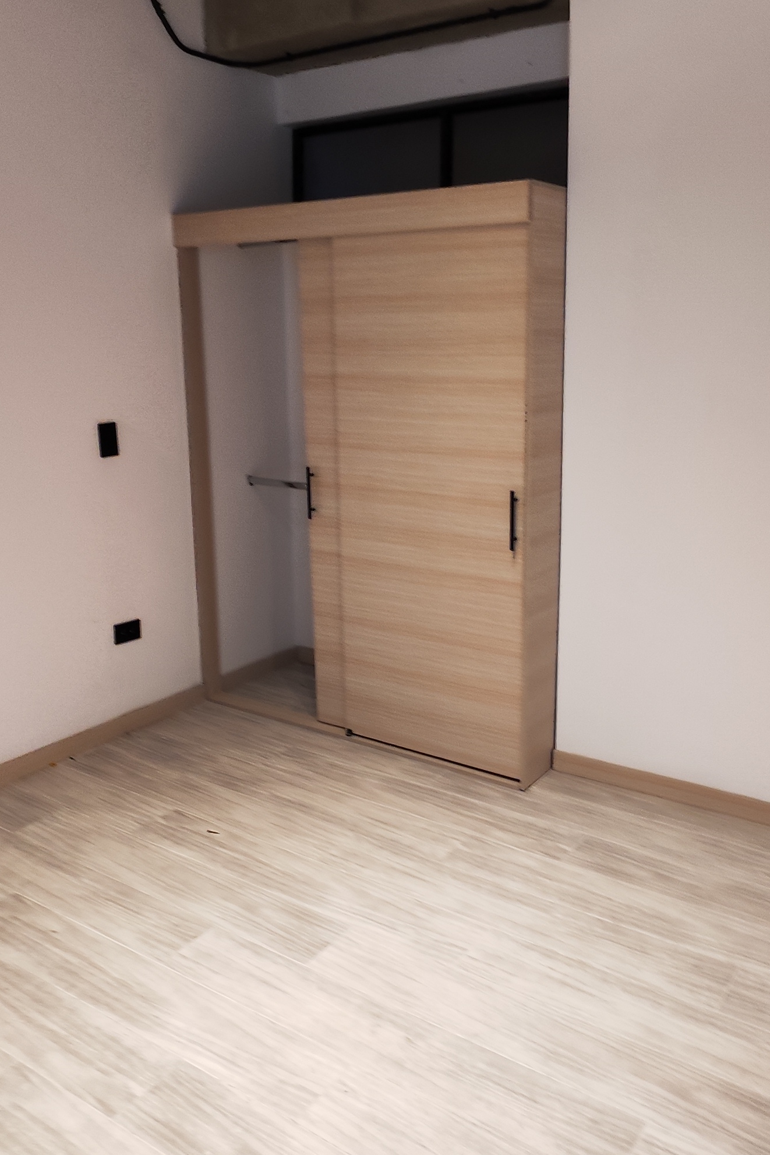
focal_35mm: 30
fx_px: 962
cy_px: 550
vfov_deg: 61.9
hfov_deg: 43.5
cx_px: 429
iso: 286
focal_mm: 2.16
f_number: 2.2
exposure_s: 1/30
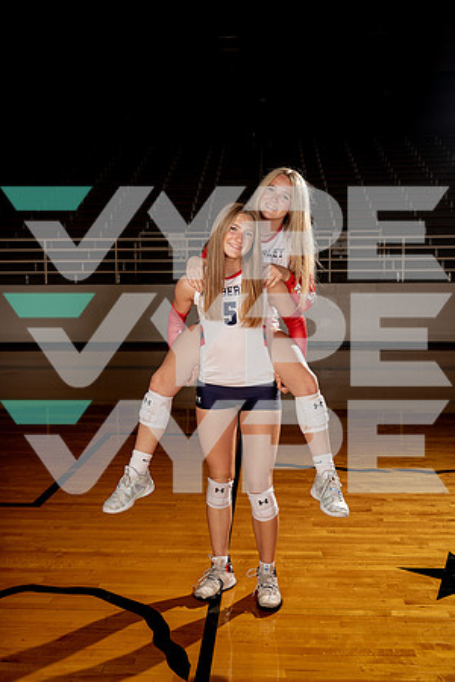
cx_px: 228
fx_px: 720
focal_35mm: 38
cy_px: 341
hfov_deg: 35.1
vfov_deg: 50.7
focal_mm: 38
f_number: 5.6
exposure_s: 1/250
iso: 100
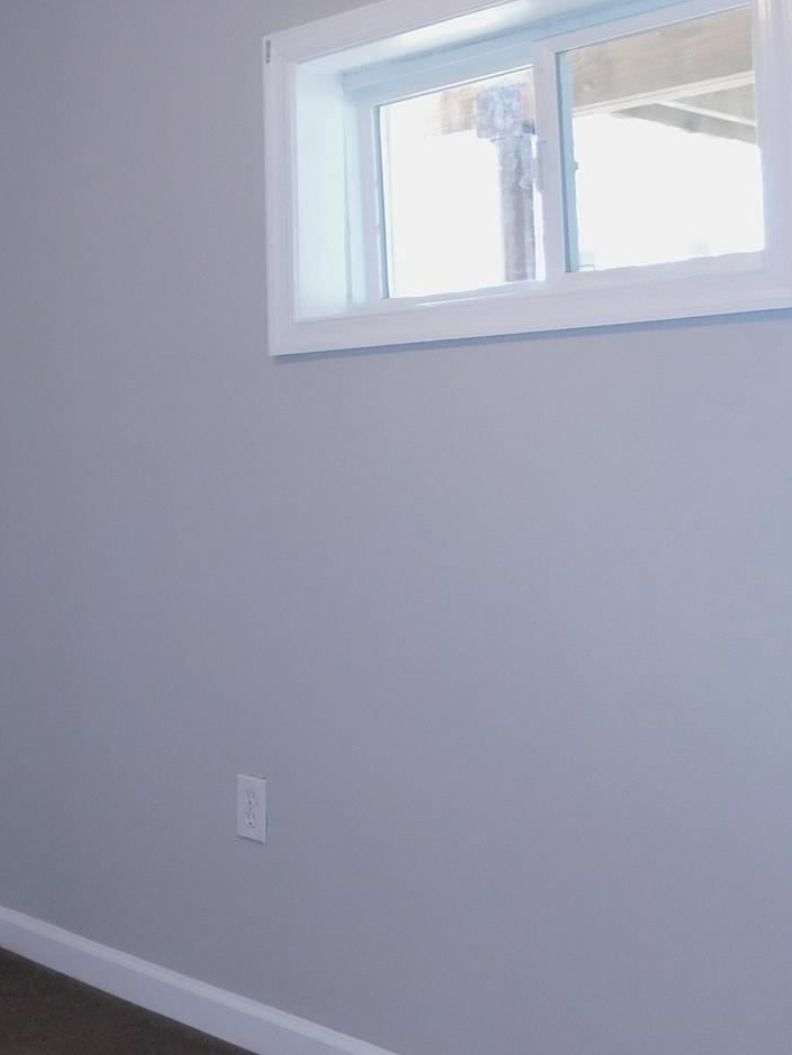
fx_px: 1525
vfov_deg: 38.0
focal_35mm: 50
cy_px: 423
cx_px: -132
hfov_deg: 26.3
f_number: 3
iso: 200
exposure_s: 1/30
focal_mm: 4
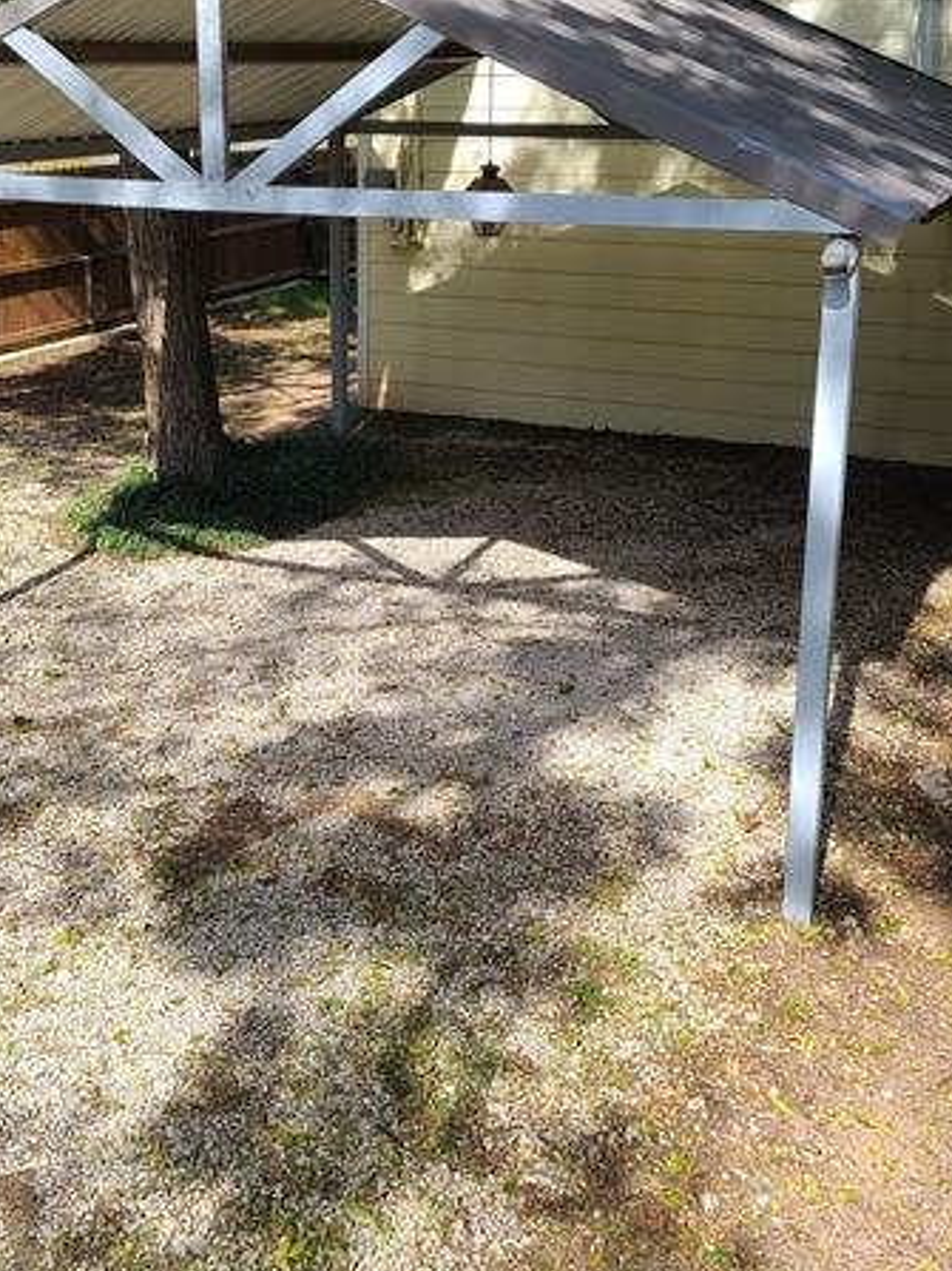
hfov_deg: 33.5
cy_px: 452
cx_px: 406
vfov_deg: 43.4
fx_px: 1578
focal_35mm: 43
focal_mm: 7
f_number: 1.8
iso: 16
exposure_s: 1/399
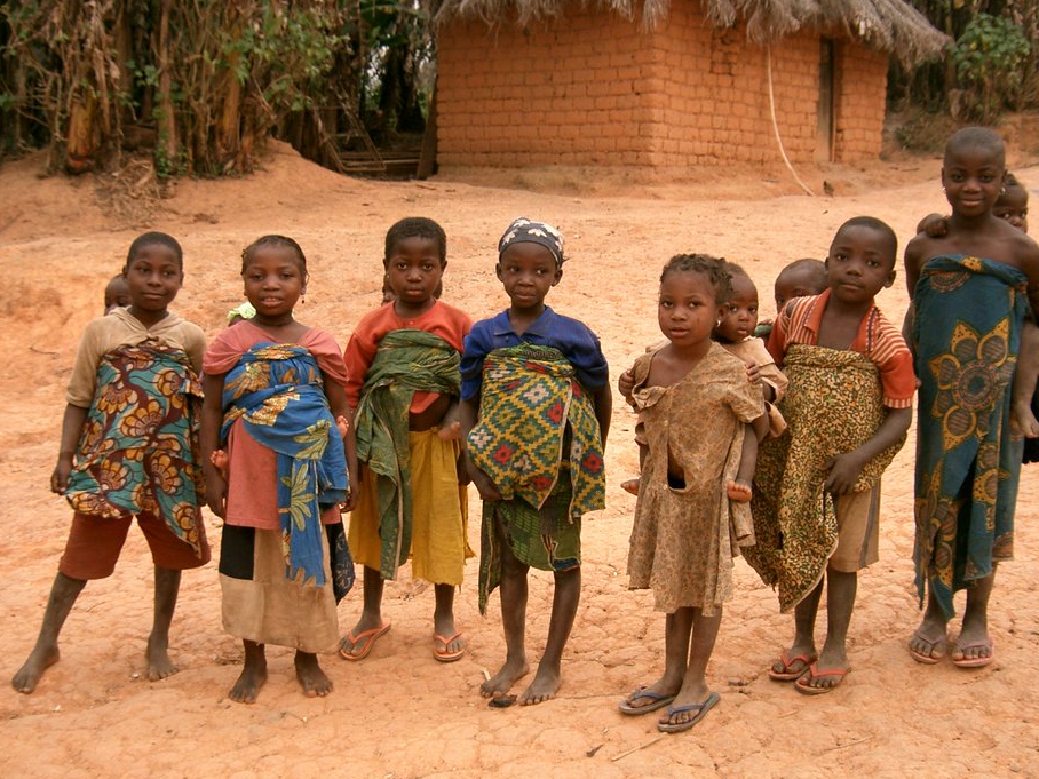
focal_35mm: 44
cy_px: 436
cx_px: 517
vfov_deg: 32.8
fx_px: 1321
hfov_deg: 42.9
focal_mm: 8
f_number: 2.8
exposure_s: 1/250
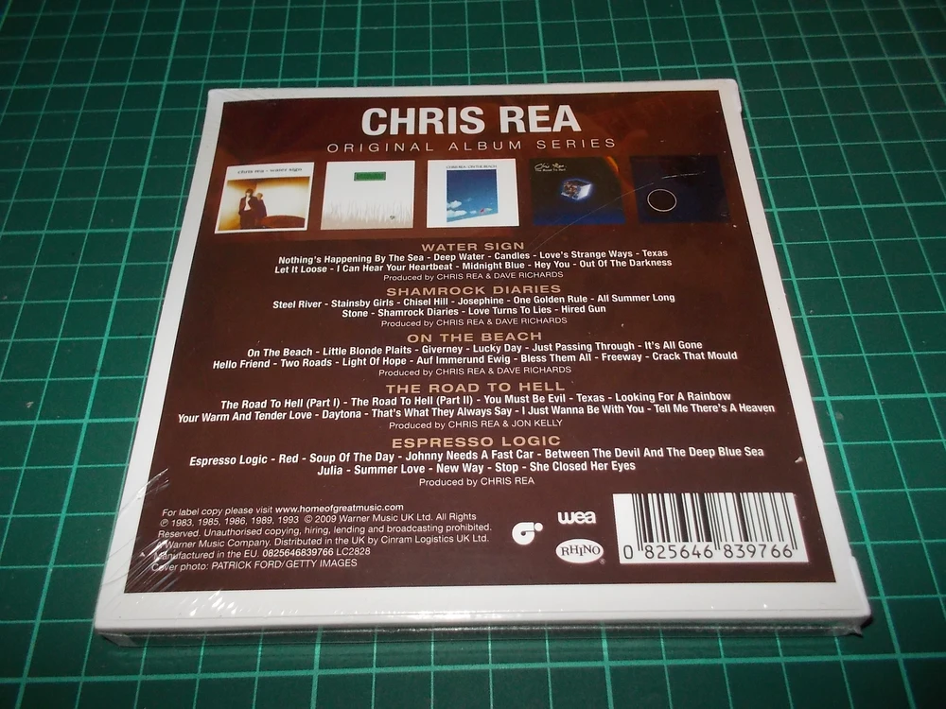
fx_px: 793
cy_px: 354
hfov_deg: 61.7
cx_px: 473
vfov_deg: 48.2
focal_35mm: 29
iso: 200
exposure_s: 1/30
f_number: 3.3
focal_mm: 4.1
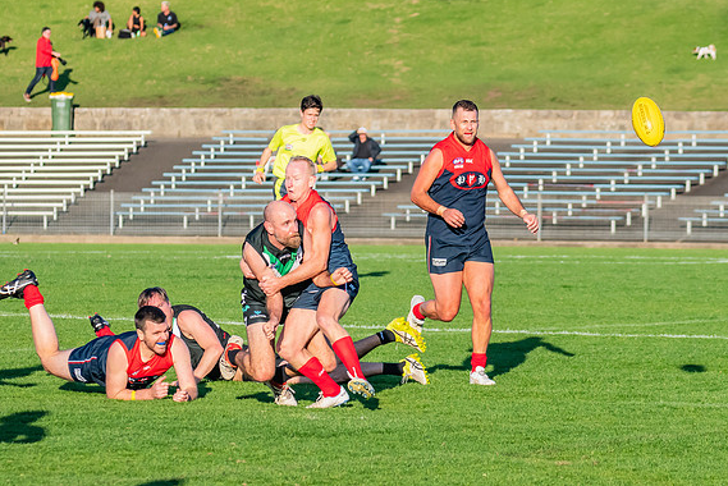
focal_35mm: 327
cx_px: 365
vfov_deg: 4.2
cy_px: 278
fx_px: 6616
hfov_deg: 6.3
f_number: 7.1
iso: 800
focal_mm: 170
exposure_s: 1/1600
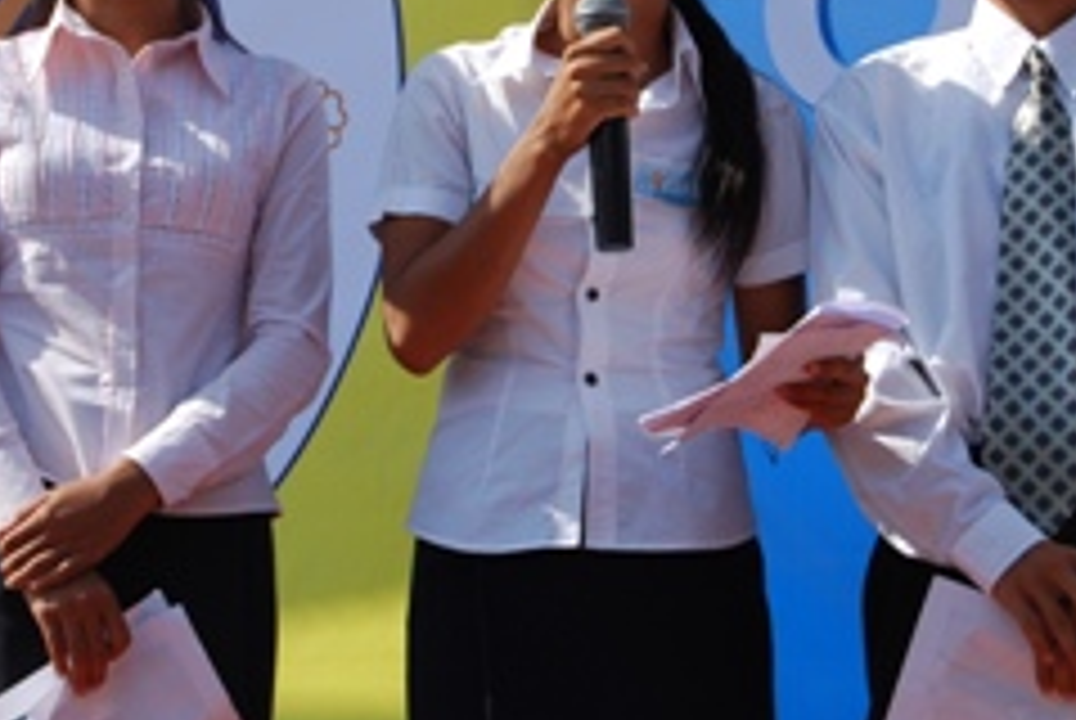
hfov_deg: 11.0
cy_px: 43
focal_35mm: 187
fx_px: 5600
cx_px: 585
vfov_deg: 7.3
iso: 100
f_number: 8
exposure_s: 1/250
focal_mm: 55
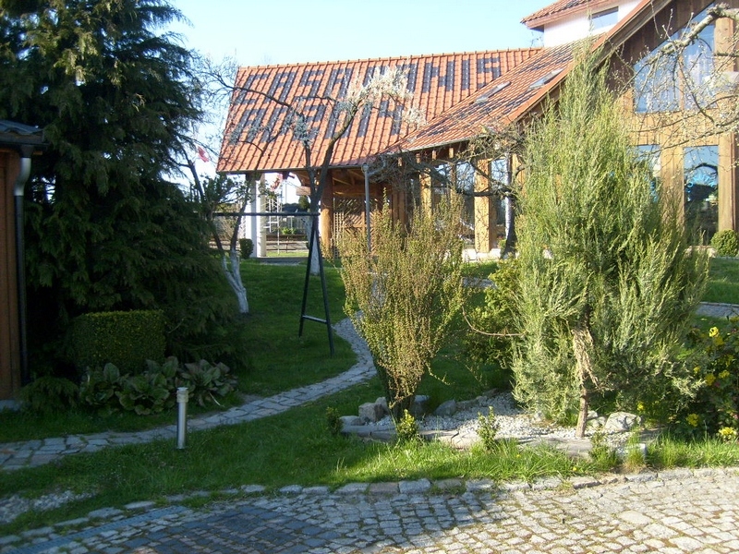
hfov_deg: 52.6
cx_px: 370
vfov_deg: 40.7
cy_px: 277
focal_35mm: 35
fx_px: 747
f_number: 7.1
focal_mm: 5.8
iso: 80
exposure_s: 1/90
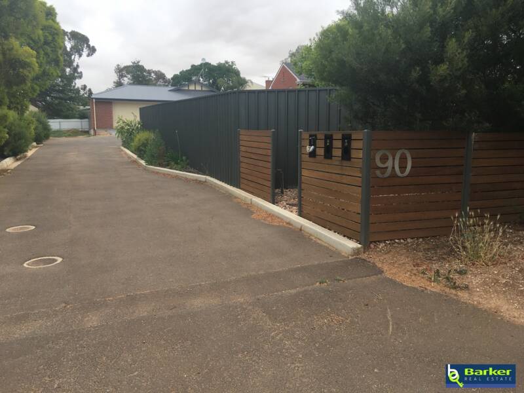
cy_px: 196
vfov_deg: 48.2
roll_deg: +0.0
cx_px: 262
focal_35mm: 29
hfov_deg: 61.7
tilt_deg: -7.4
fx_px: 439
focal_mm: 4.15
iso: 25
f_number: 2.2
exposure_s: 1/1083
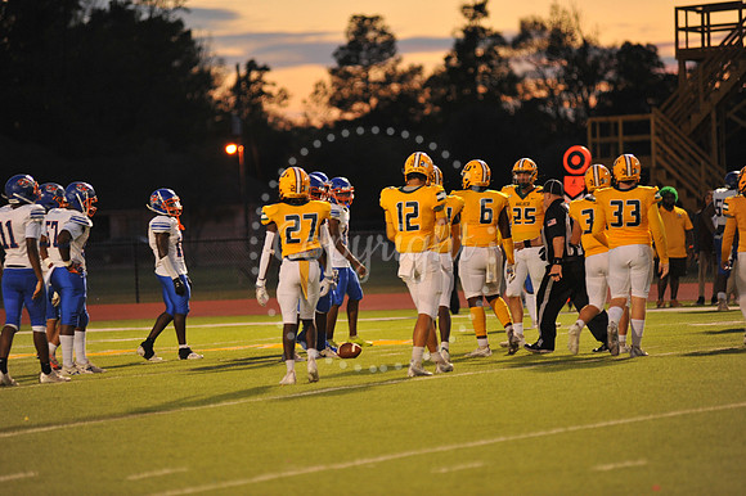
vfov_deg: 6.9
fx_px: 4142
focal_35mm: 200
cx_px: 373
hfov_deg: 10.3
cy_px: 248
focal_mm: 200
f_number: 2.8
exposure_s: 1/250
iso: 1600
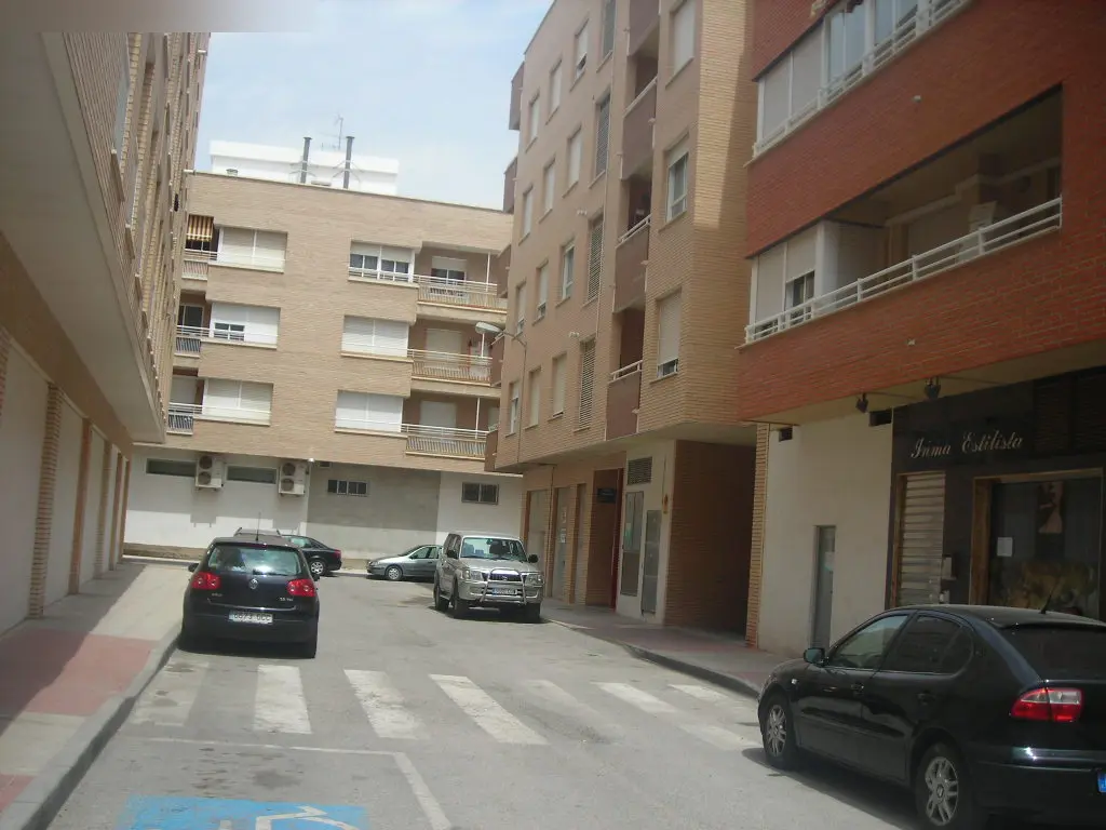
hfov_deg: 49.0
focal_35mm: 38
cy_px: 415
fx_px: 1214
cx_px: 553
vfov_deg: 37.7
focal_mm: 6.3
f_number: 6.4
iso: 50
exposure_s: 1/193
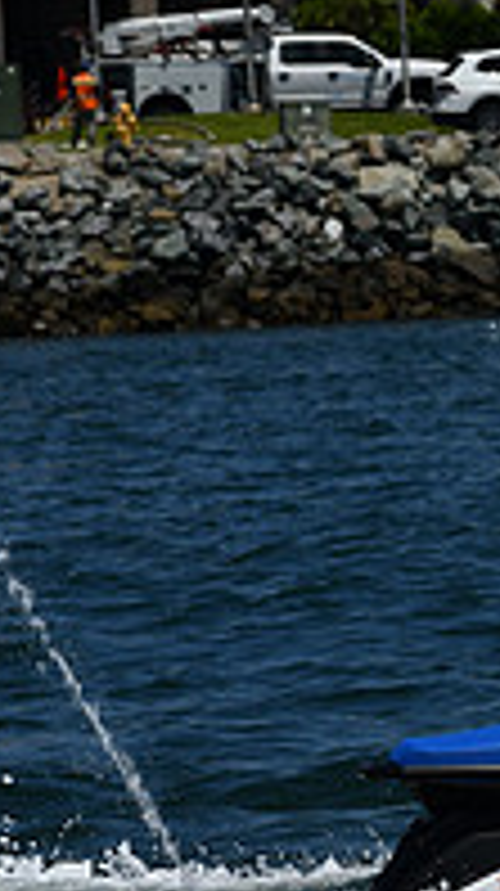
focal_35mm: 534
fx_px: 12619
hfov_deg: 2.3
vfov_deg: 4.0
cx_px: 1027
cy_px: 542
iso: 100
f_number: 10
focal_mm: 116
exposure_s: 1/800
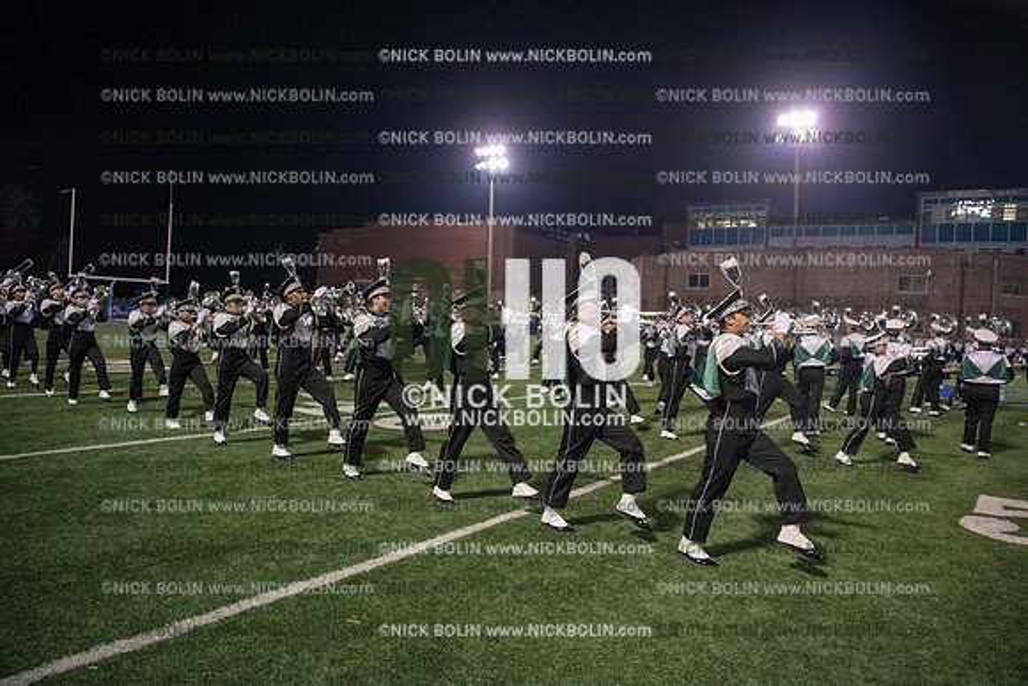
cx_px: 514
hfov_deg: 73.7
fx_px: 685
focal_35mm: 24
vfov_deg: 53.2
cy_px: 343
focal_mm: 24
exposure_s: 1/500
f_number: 3.2
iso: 3200
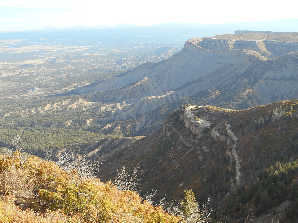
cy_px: 112
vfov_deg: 33.6
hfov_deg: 43.8
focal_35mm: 43
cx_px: 164
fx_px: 370
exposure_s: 1/160
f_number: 4.2
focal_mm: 6
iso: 80
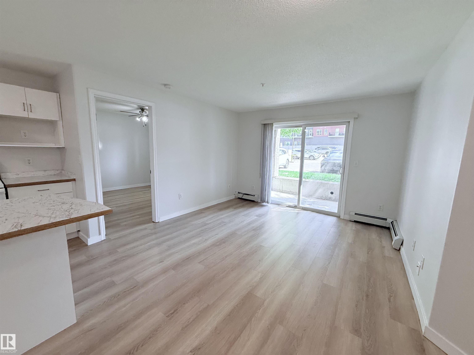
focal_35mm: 14
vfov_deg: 85.7
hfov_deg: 102.1
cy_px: 178
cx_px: 237
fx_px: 192
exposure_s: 1/120
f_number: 2.2
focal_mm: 2.22
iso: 80
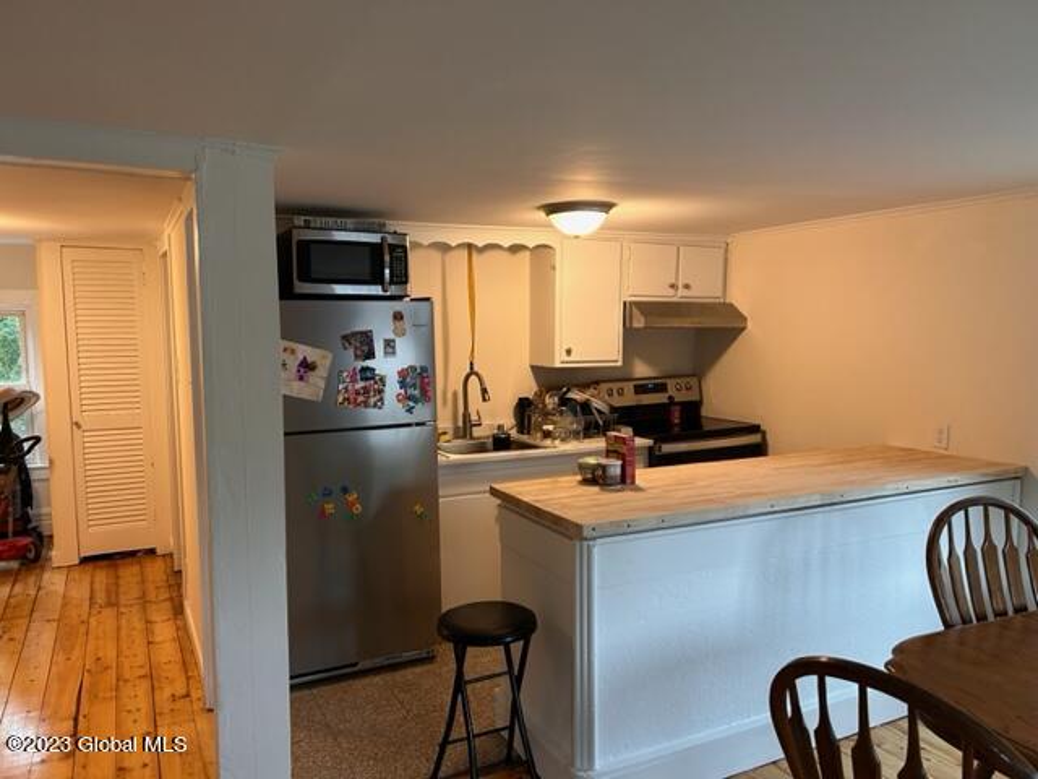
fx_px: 780
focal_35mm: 26
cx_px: 519
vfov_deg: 53.1
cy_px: 390
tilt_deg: -4.4
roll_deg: +0.5
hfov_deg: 67.3
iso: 160
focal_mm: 5.7
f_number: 1.5
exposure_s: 1/60
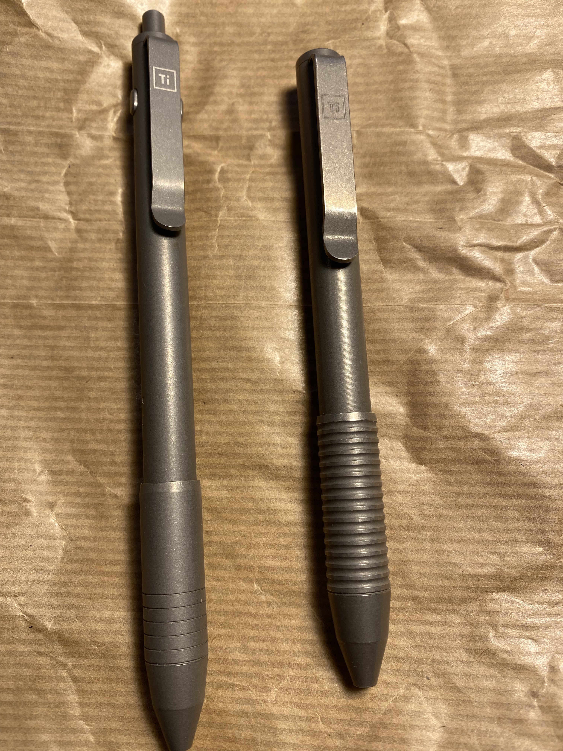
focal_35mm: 26
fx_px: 564
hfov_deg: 53.1
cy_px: 376
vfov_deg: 67.3
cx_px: 282
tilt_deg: -78.2
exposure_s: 1/100
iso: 50
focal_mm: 4.25
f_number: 1.8
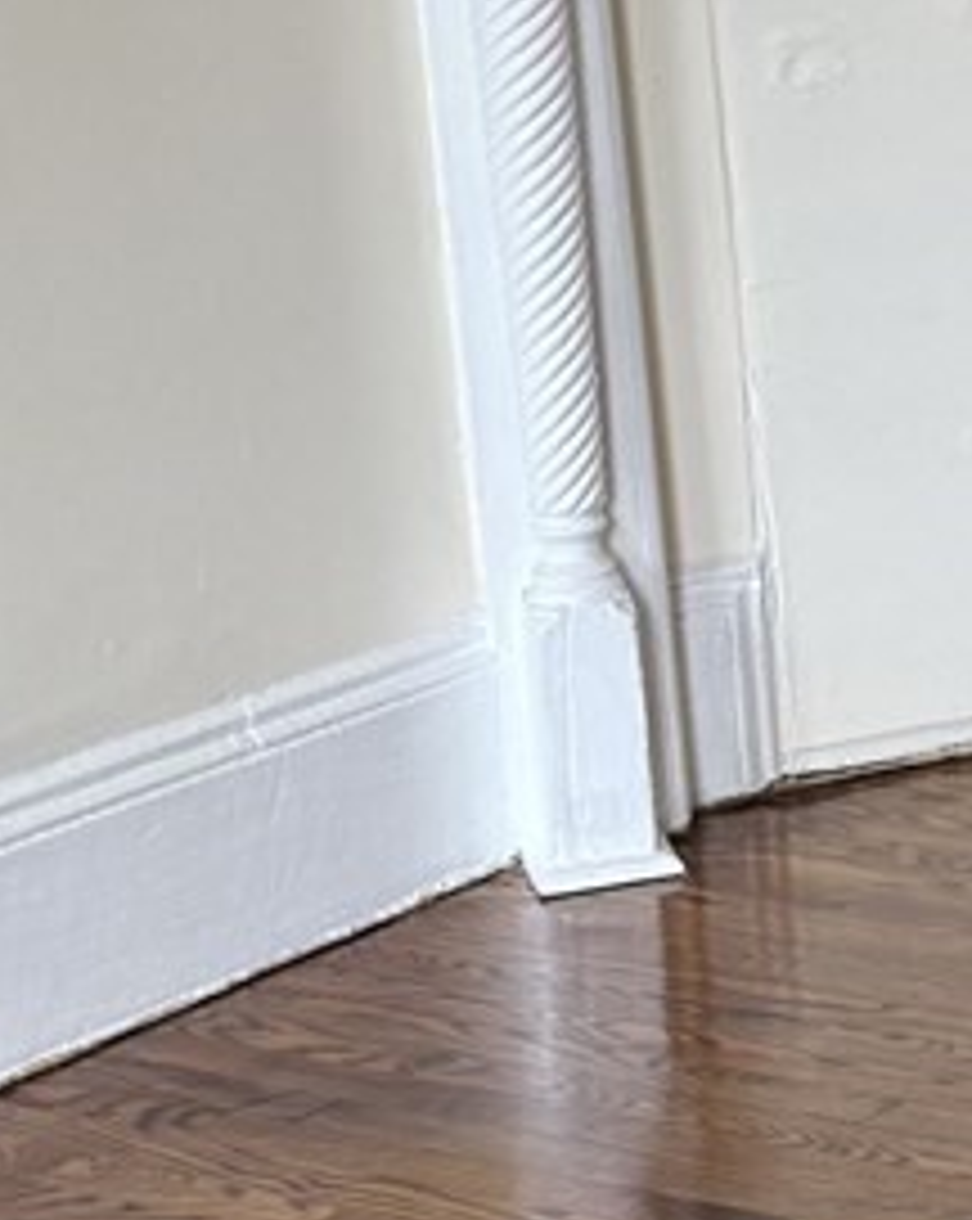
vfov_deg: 14.3
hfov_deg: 11.0
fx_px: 4793
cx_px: 1638
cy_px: 63
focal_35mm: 133
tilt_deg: -8.8
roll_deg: +3.0
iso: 100
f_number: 1.78
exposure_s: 1/120
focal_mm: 6.76
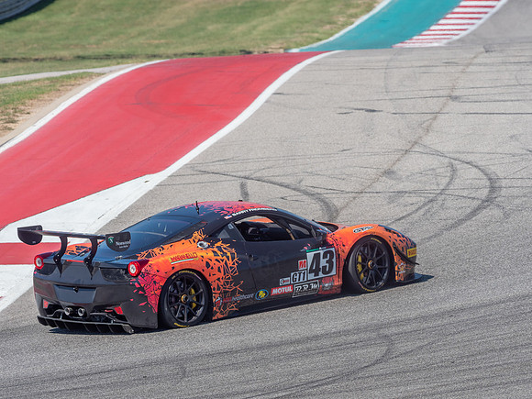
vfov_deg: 2.5
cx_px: 266
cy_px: 200
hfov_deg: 3.3
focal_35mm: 601
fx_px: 9237
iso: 200
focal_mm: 300
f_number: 5.6
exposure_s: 1/1250
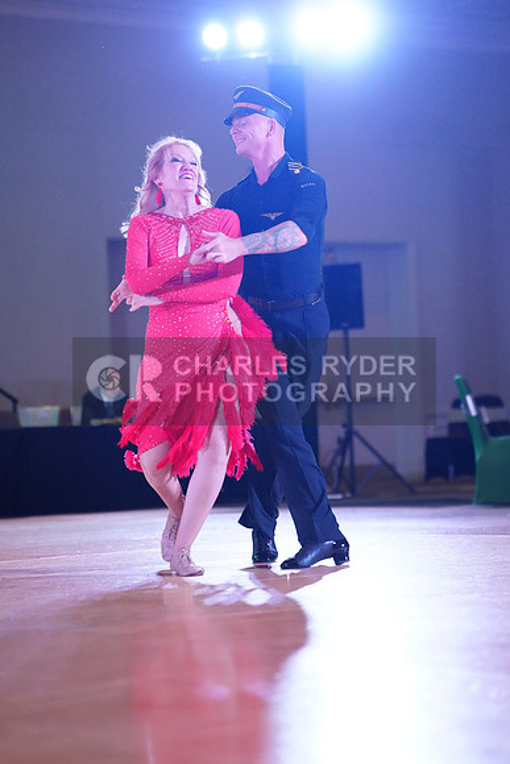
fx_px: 2166
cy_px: 382
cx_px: 255
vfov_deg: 20.0
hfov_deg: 13.4
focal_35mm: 102
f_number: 2.8
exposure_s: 1/400
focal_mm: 102
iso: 6400
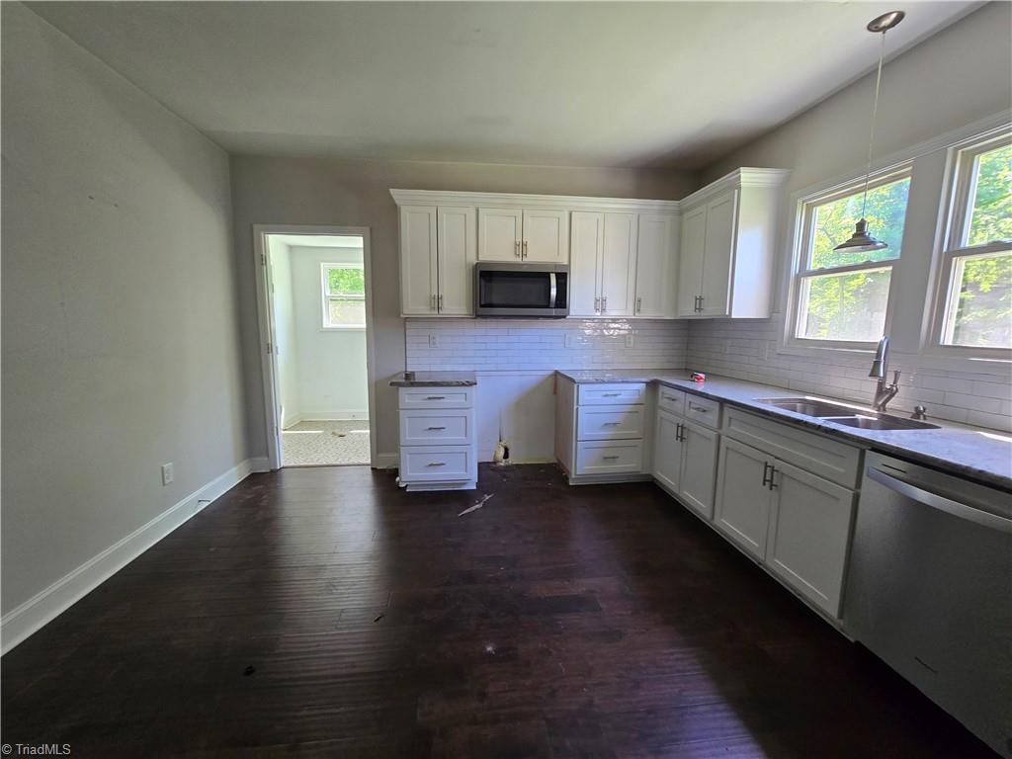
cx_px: 506
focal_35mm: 13
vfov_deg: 89.9
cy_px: 380
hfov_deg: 106.2
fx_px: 380
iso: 160
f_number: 2.2
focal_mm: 2.2
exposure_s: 1/60
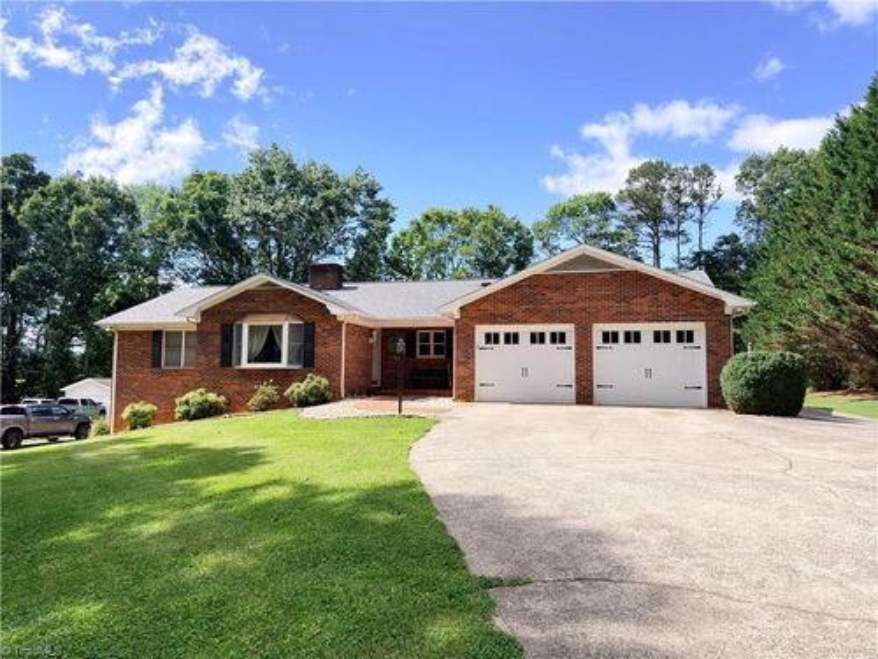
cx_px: 439
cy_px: 330
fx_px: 609
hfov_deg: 71.6
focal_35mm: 24
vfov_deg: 56.8
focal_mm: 6.76
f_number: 1.78
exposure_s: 1/2597
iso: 64
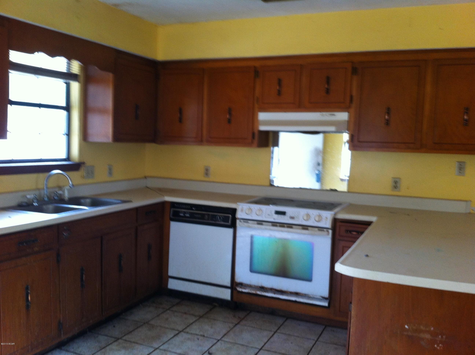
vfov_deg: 40.6
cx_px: 238
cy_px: 178
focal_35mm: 35
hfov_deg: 52.7
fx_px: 480
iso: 100
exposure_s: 1/17
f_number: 2.8
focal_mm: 3.85
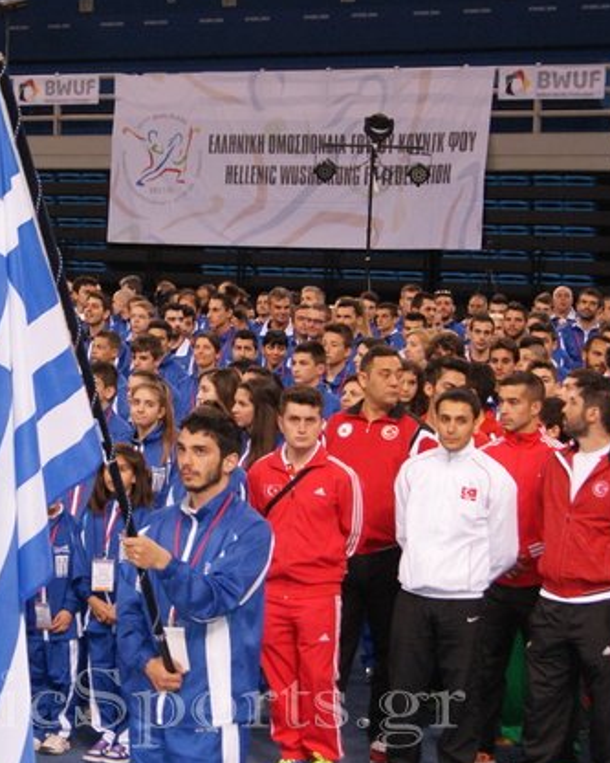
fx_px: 2141
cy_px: 484
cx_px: 77
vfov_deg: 20.1
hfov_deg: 16.0
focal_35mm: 95
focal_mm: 35
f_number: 5
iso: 400
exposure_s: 1/80
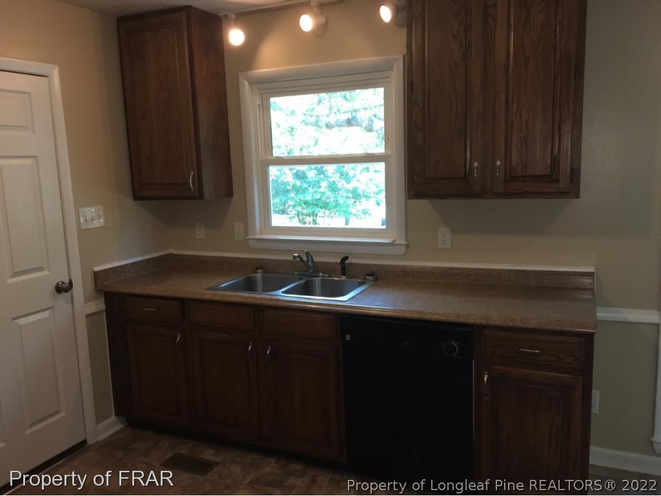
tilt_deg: -9.3
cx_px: 330
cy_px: 248
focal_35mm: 29
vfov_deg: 48.2
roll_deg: +1.6
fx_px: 554
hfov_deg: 61.7
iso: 80
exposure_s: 1/30
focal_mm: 4.15
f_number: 2.2
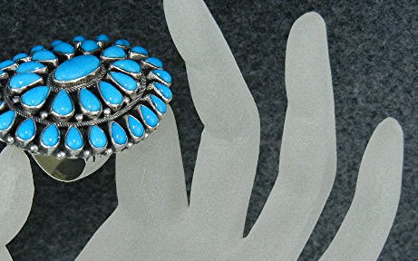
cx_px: 144
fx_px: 1139
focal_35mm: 100
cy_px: 165
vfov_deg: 13.1
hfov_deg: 20.7
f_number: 4.1
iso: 401
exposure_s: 1/30
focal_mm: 12.2
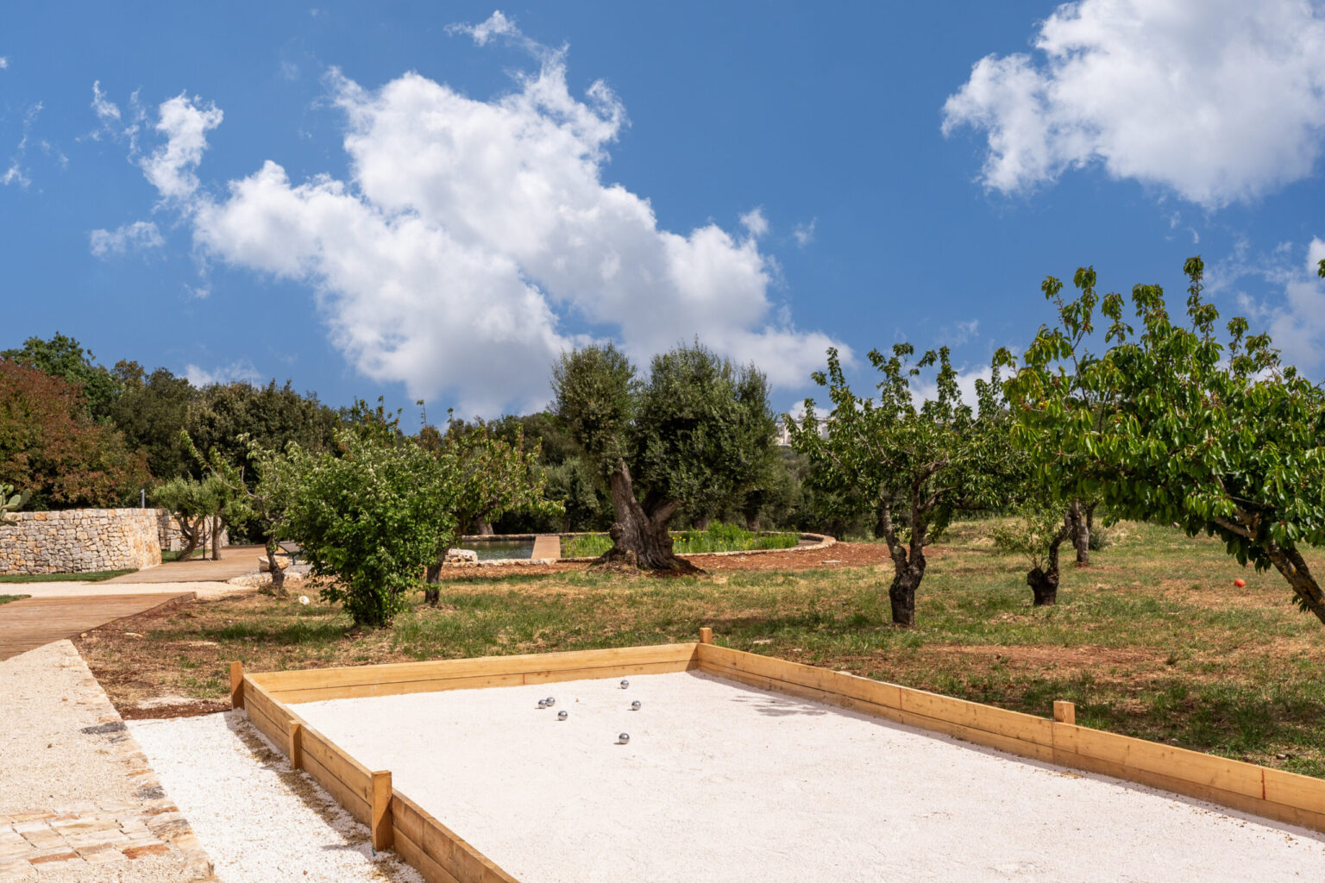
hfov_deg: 46.4
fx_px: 1546
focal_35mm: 42
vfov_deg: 31.9
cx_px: 662
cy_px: 442
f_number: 11
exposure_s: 1/320
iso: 100
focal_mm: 28
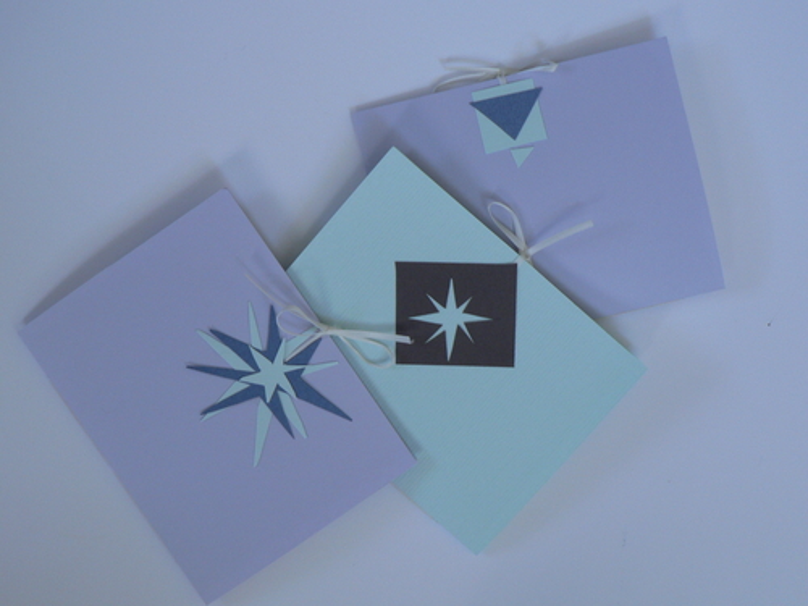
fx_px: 1587
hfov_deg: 28.6
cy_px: 303
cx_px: 404
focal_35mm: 68
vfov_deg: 21.6
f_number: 3.2
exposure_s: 1/30
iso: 100
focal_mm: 11.4
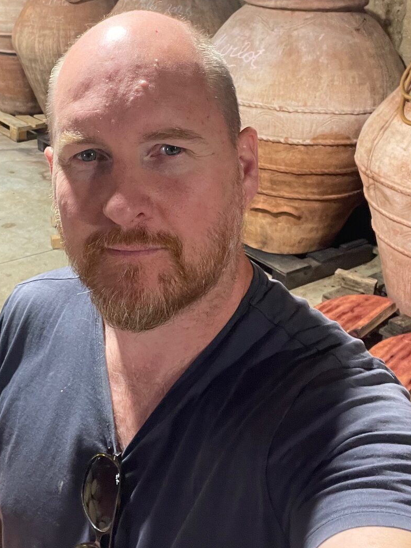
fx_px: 696
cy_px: 203
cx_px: 128
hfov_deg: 32.5
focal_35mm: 44
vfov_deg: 42.6
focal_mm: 2.71
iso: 320
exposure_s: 1/33
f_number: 2.2
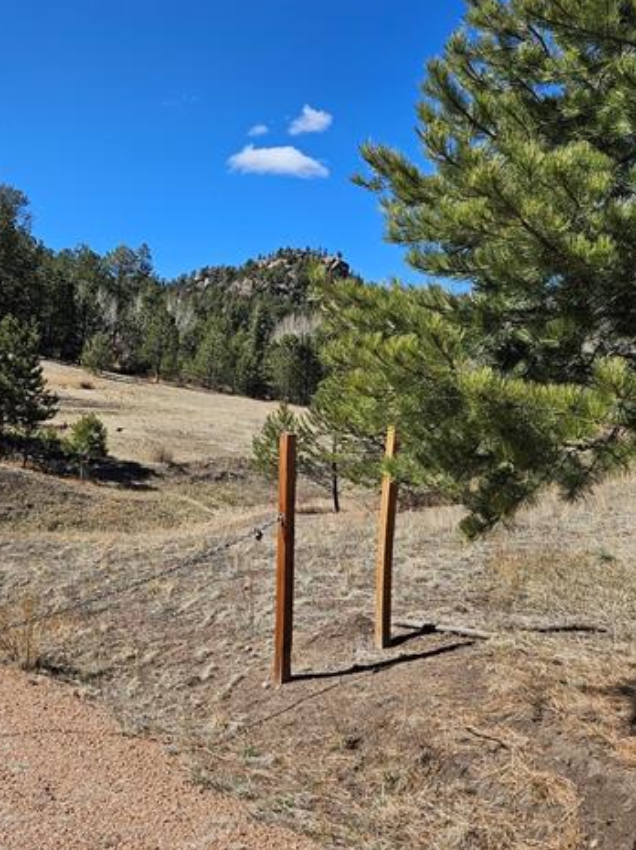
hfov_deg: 37.6
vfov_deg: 48.7
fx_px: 932
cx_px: 264
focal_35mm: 38
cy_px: 336
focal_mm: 5.4
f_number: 1.8
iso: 25
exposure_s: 1/1765
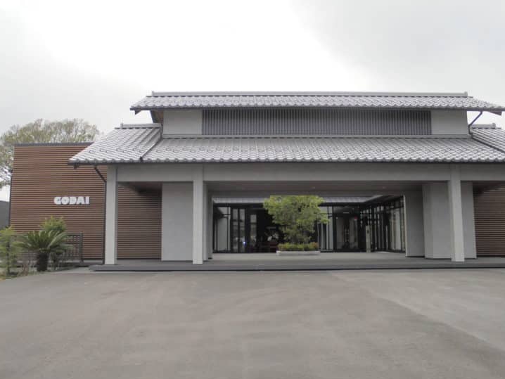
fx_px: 452
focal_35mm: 31
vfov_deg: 45.5
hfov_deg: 58.3
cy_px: 186
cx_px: 253
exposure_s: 1/640
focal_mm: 5.3
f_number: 3.7
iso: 100
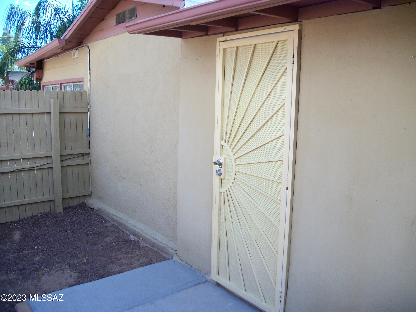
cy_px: 156
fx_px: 385
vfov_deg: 44.2
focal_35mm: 32
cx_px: 208
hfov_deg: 56.8
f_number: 2.9
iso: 80
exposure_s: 1/320
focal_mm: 5.7
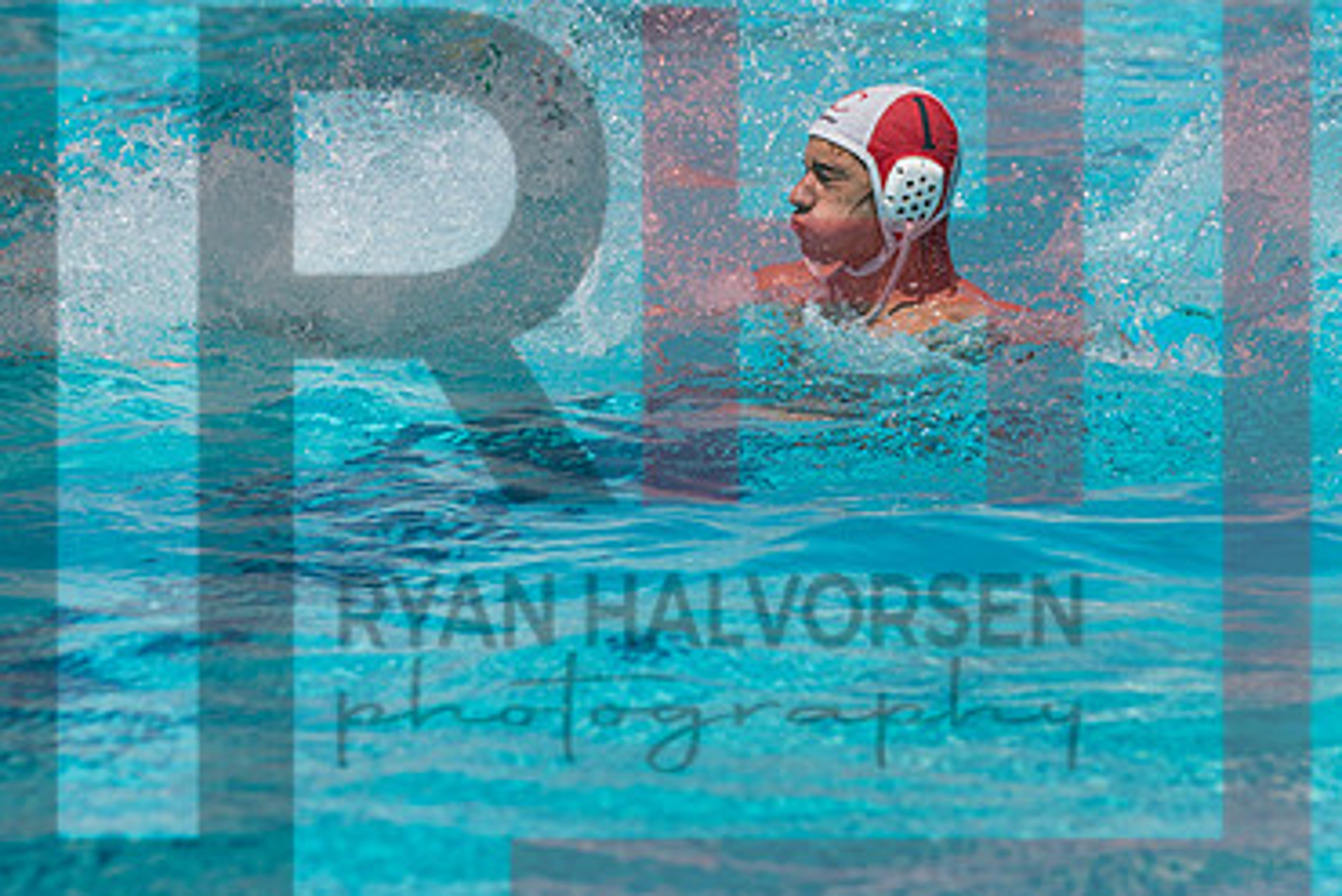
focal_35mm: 232
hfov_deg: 8.9
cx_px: 534
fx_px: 8651
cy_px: 184
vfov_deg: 5.9
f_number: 4.5
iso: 100
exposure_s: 1/2000
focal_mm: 134
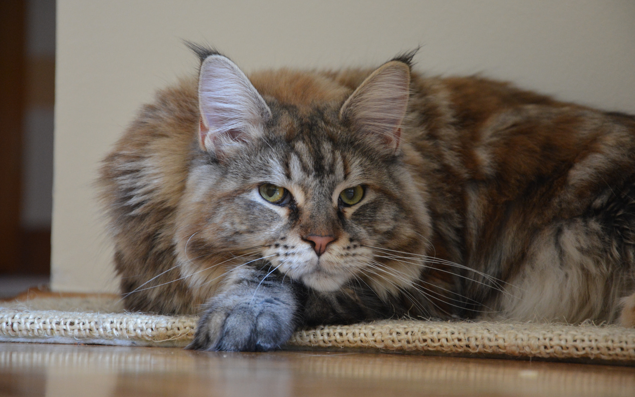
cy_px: 200
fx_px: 2917
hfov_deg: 12.4
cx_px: 325
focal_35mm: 169
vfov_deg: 7.8
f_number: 5.6
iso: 1600
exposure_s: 1/4
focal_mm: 105
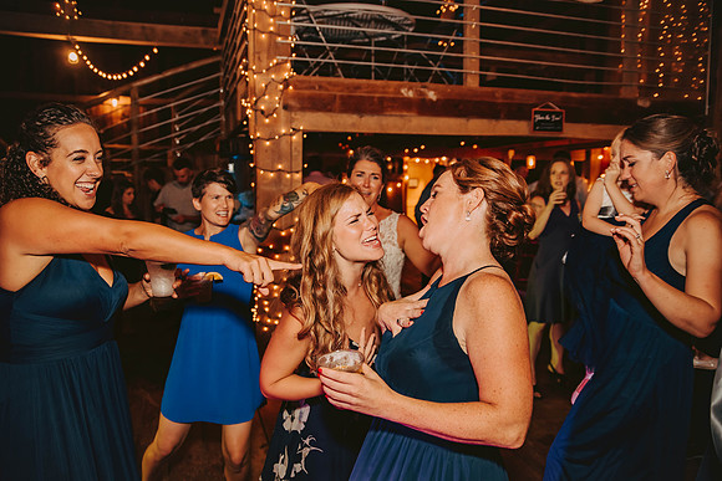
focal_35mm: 28
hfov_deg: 65.5
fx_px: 562
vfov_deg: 46.4
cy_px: 240
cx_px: 361
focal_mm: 28
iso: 1250
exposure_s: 1/125
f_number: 2.8
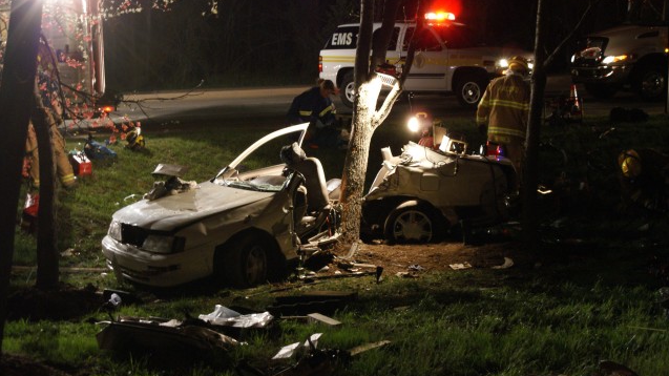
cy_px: 171
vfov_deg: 15.3
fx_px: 1401
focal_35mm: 79
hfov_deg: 26.9
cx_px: 335
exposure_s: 1/15
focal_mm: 50
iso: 800
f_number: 5.6
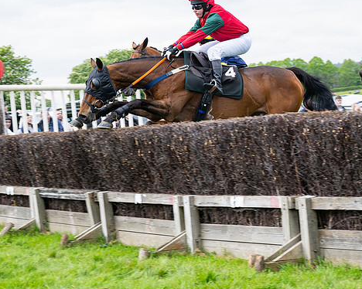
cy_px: 110
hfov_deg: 17.6
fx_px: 1167
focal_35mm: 109
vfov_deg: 14.1
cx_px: 201
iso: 400
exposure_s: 1/400
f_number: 9
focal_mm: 70
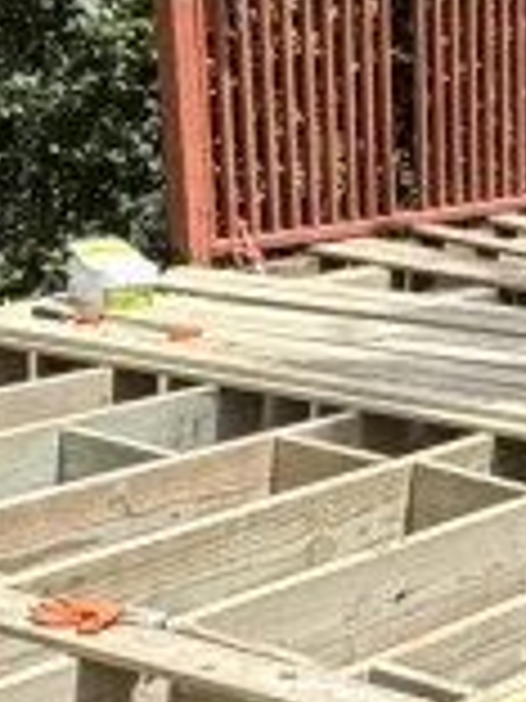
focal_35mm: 108
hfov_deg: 12.6
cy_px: 711
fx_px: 2188
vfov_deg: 17.7
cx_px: 922
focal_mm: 2.22
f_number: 2.2
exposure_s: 1/2028
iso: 50
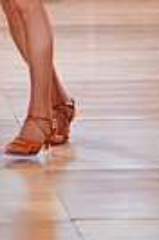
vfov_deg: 4.1
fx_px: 3350
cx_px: -42
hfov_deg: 2.7
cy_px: -184
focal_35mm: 503
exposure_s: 1/400
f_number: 2.8
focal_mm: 115
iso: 1600
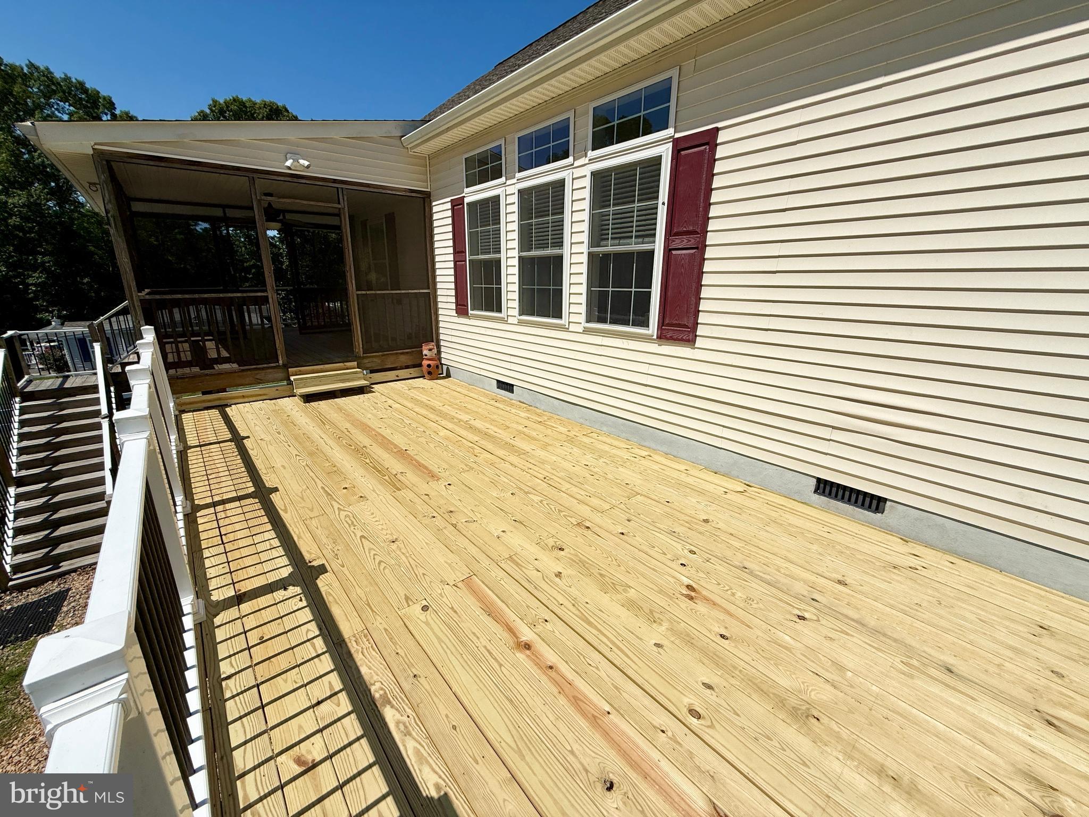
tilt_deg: -15.0
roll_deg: -0.7
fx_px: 440
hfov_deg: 102.1
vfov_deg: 85.7
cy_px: 408
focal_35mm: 14
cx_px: 544
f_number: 2.2
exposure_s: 1/6173
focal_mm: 2.22
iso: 40
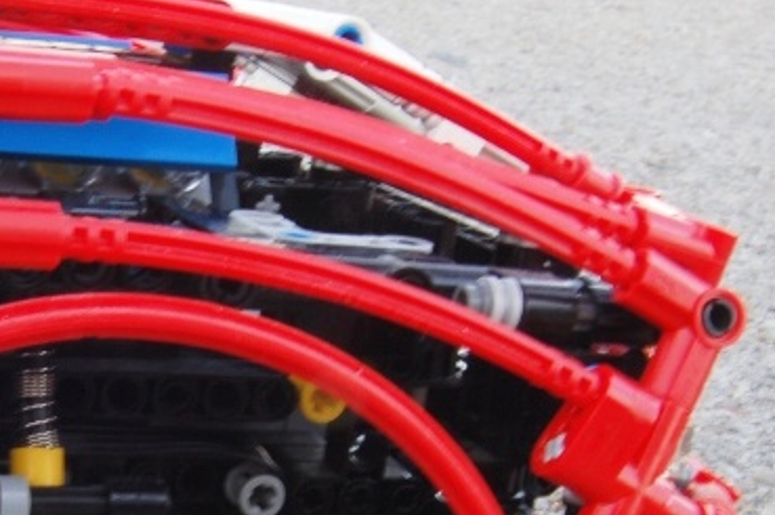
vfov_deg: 15.9
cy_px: 514
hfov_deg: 23.5
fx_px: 1811
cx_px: 67
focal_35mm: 84
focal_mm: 23
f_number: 25
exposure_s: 1/6
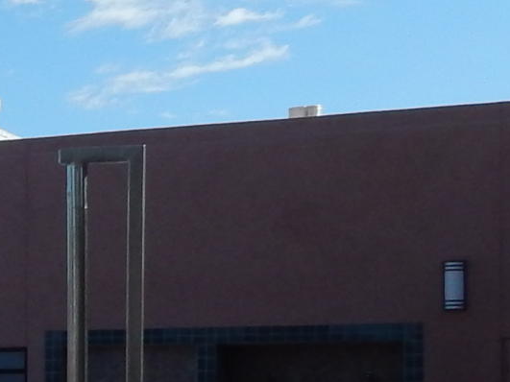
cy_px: 427
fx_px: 1915
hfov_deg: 12.8
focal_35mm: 130
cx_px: -580
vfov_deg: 11.2
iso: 125
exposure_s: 1/800
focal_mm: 4
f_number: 6
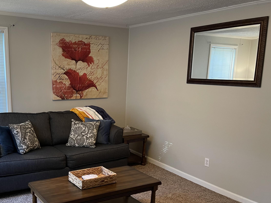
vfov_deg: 38.4
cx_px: 100
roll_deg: -0.8
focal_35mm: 37
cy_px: 127
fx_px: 290
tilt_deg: -11.6
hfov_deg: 49.6
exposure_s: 1/60
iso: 200
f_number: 1.6
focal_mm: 5.1
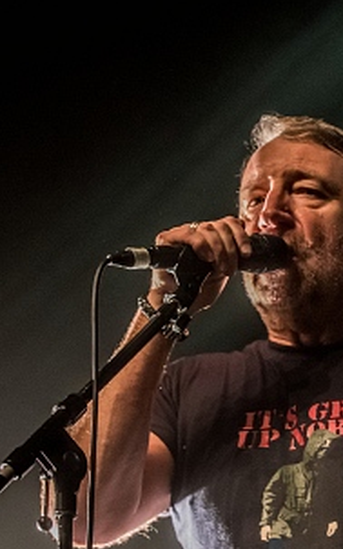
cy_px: 397
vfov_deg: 12.3
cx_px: 508
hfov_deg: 7.6
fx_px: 2540
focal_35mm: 170
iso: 3200
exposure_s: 1/100
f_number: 4.5
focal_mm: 70
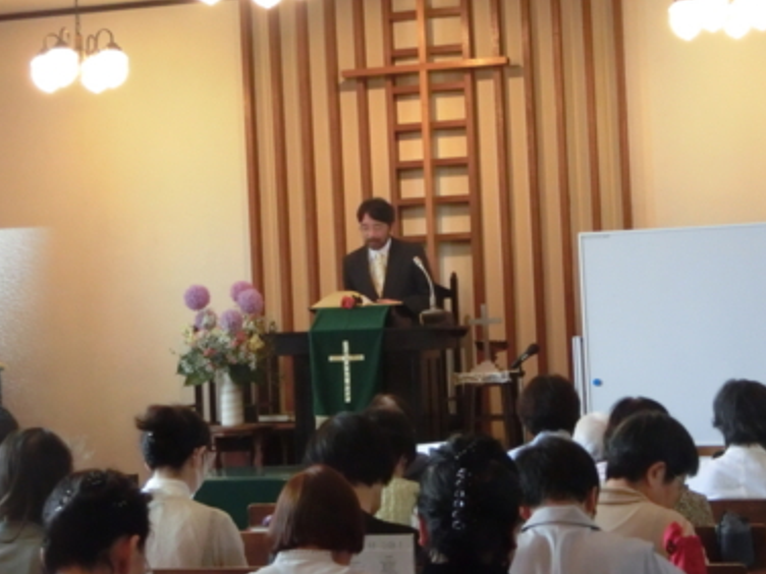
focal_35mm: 83
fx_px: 1837
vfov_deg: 17.8
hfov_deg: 23.6
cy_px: 279
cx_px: 367
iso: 3200
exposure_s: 1/125
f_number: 4.9
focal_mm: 13.79
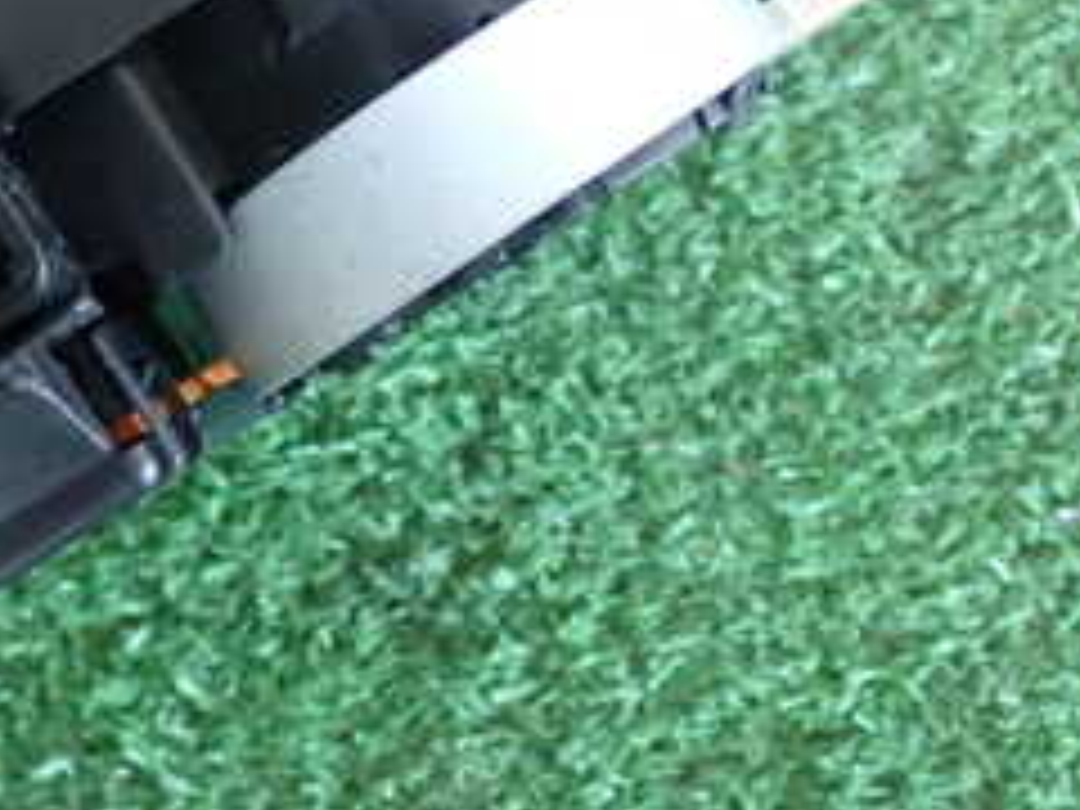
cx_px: 266
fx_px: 2496
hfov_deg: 24.1
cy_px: -14
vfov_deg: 17.9
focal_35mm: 80
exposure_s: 1/30
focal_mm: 5.79
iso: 640
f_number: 2.4
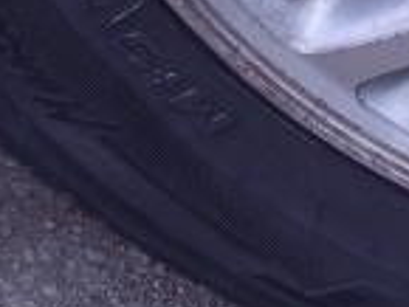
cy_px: -251
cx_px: 666
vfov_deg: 7.3
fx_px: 2341
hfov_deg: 9.6
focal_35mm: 198
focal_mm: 6.3
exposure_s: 1/100
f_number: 3.1
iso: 80
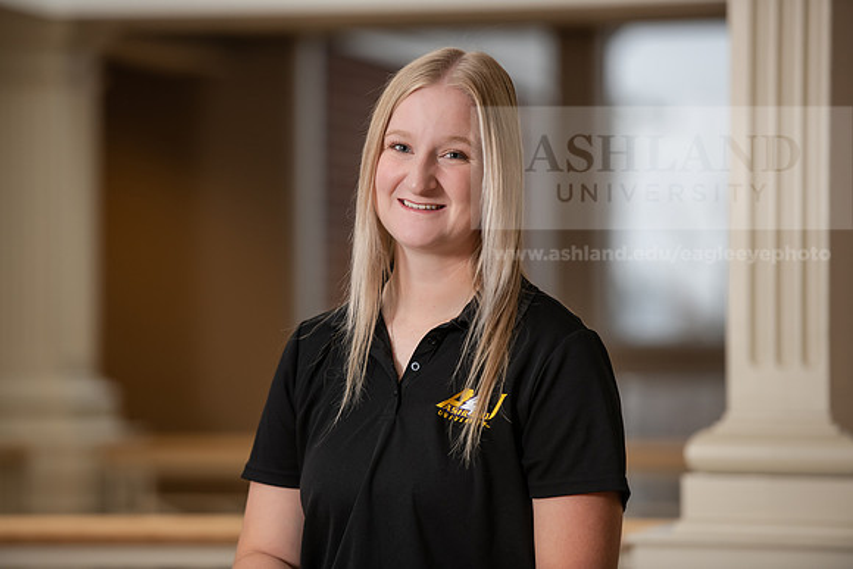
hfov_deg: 11.4
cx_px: 426
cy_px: 284
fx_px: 4266
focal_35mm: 180
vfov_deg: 7.6
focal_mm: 180
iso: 640
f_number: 3.2
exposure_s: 1/200
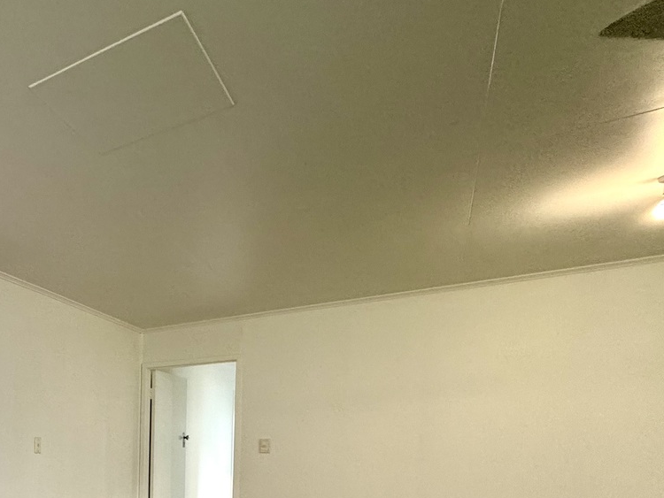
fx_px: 537
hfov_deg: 51.3
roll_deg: -0.2
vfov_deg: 43.9
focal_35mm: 28
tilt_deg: -3.4
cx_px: 4
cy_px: 477
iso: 200
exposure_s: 1/100
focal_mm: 2.22
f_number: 2.2
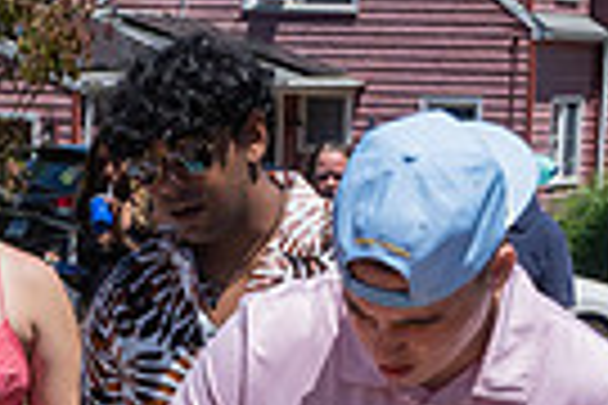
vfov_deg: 8.6
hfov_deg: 13.2
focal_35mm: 155
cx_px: 95
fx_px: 2618
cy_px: 637
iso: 640
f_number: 8
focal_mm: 24
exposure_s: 1/2000
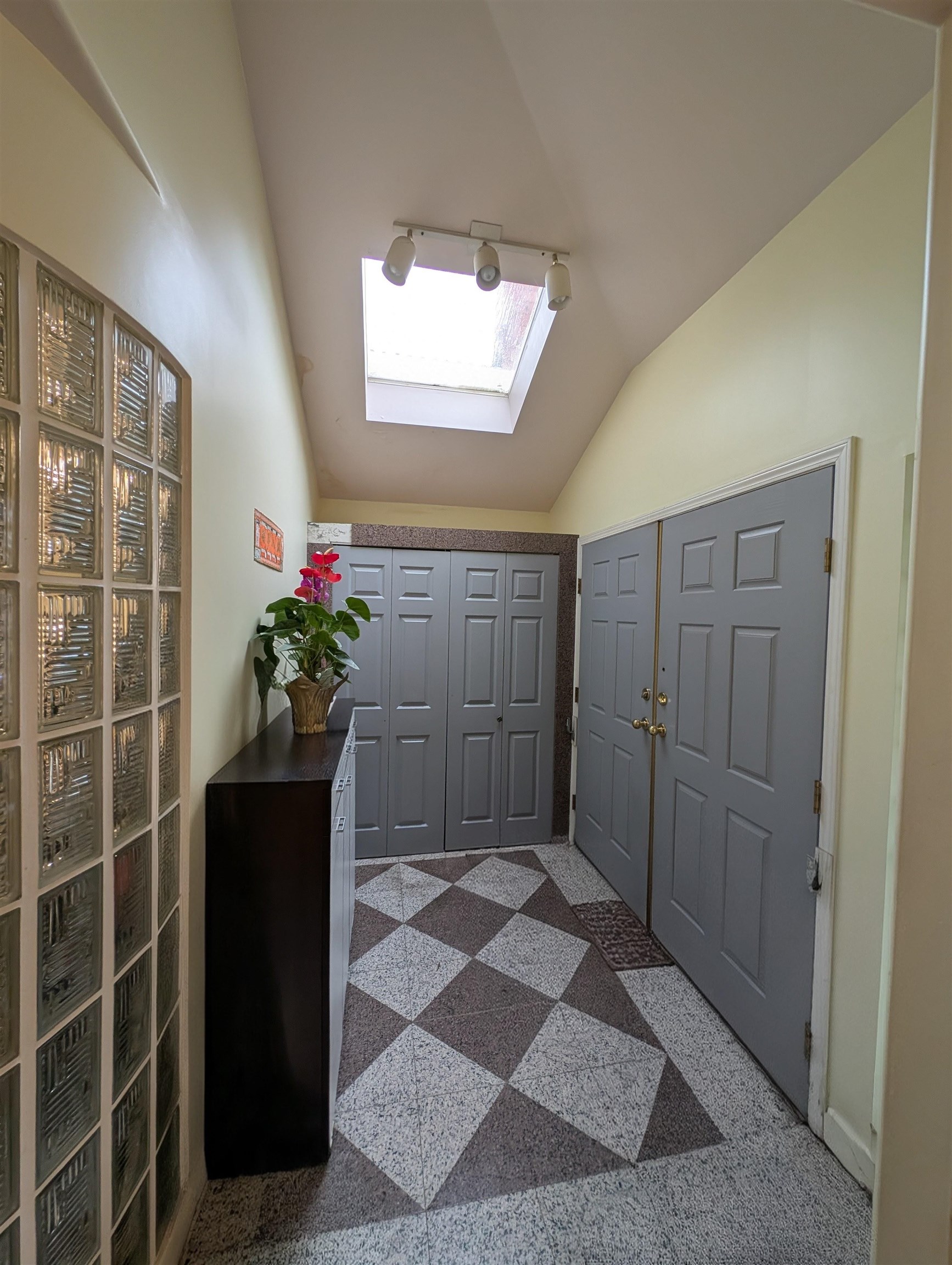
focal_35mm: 12
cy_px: 632
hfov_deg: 94.6
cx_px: 476
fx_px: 439
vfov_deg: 110.5
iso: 77
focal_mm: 2.23
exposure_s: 1/23.8
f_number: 1.95
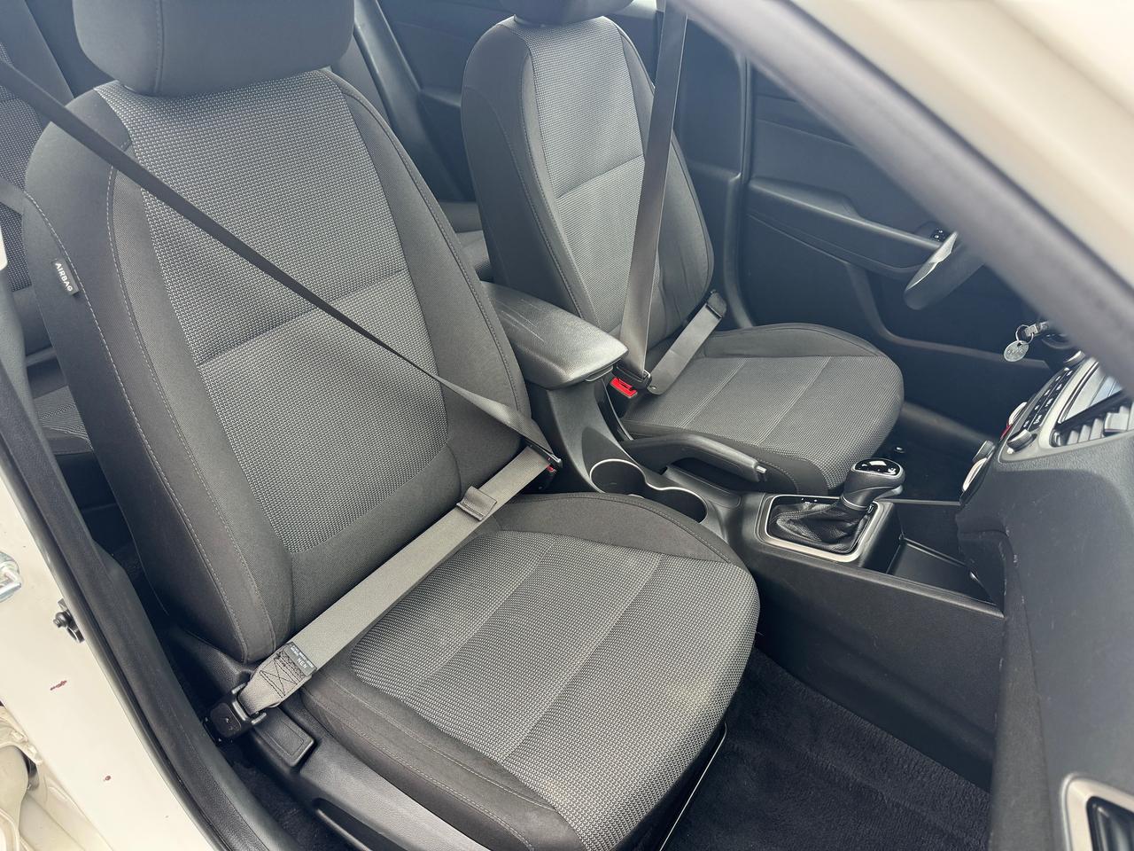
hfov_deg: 71.6
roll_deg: -6.3
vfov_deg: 56.8
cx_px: 567
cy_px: 426
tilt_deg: -37.0
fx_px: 786
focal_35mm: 24
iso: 200
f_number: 1.78
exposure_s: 1/114
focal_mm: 6.76
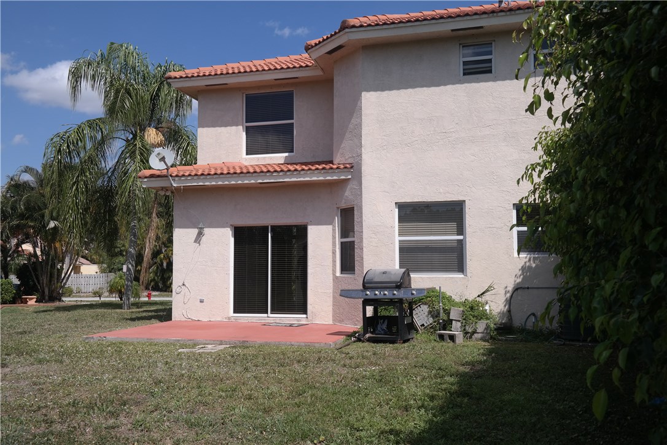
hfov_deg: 61.9
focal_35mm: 30
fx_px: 556
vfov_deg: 43.6
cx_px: 334
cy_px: 222
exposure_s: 1/400
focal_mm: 20
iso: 100
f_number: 8
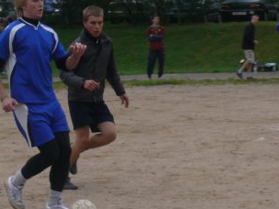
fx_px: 1217
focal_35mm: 151
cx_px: 114
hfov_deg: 13.1
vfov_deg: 9.8
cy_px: 99
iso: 100
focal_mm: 12.1
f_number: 5.6
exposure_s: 1/320
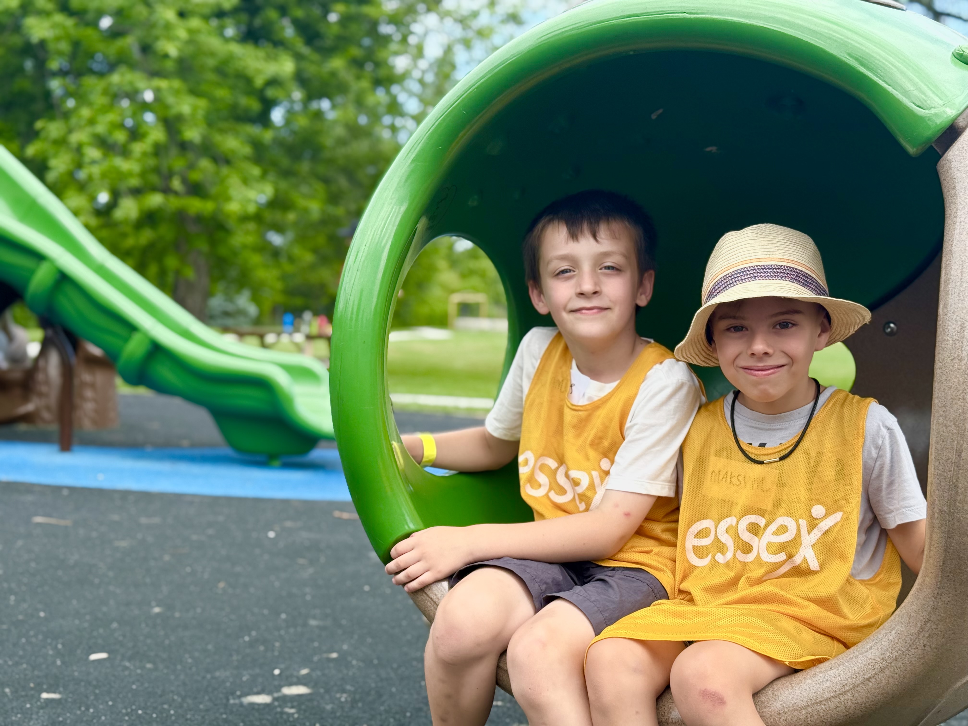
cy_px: 363
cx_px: 484
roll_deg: -1.8
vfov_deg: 30.3
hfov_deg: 39.7
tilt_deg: -2.4
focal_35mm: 48
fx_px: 1342
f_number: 1.78
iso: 100
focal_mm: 6.76
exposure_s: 1/1456
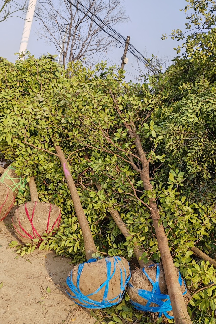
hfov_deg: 42.3
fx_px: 279
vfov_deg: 60.2
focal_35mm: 31
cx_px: 105
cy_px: 150
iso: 50
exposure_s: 1/370
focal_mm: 6.14
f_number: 1.8
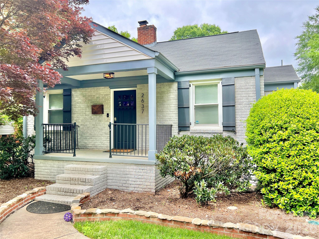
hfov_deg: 67.3
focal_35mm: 26
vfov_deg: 53.1
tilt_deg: +1.6
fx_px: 240
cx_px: 160
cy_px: 120
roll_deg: +0.1
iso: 50
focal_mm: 5.7
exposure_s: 1/965
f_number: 1.5
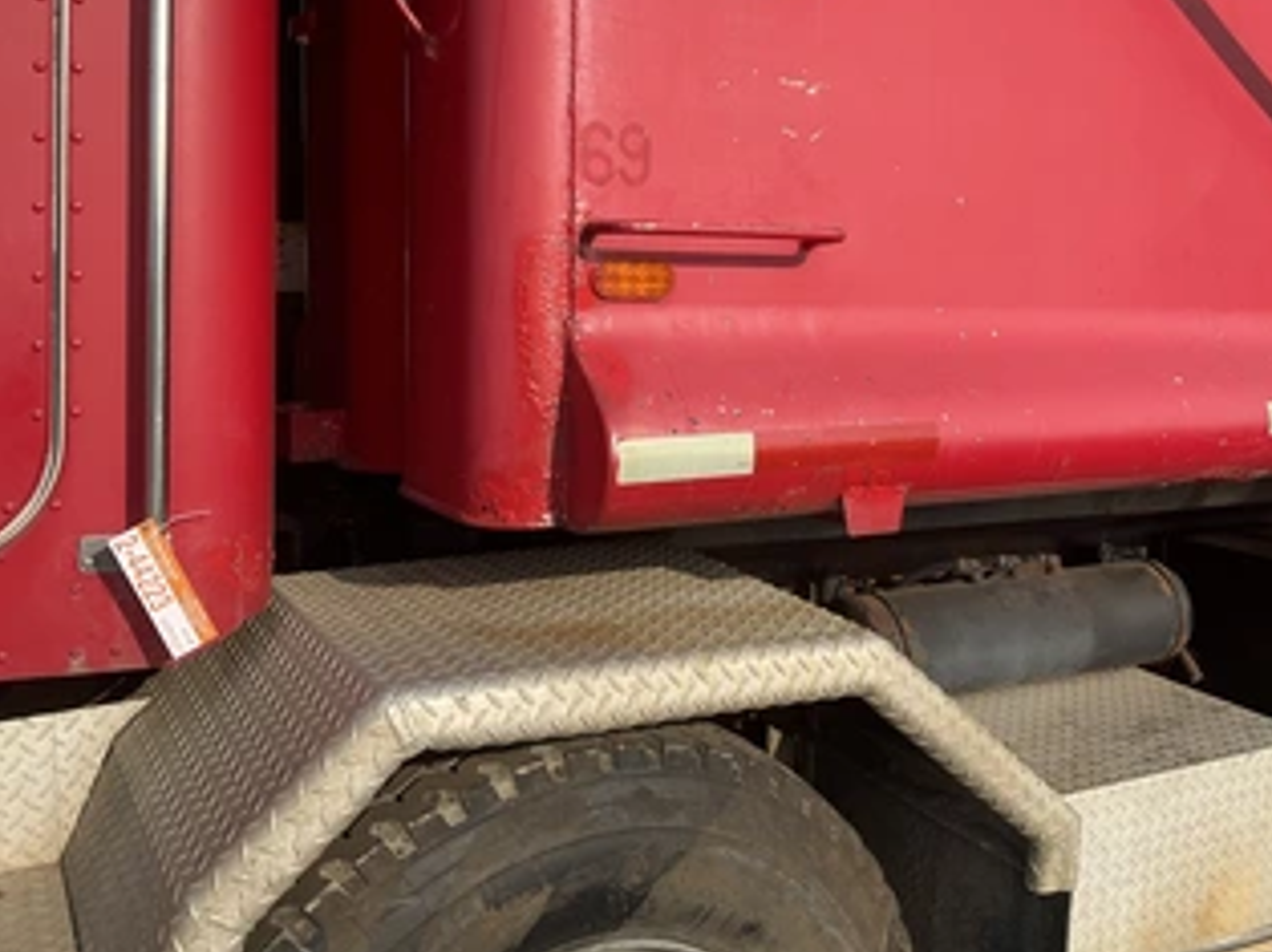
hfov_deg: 50.0
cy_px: 361
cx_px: 741
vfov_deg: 38.4
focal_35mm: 37
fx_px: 1359
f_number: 1.8
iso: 25
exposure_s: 1/1098
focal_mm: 3
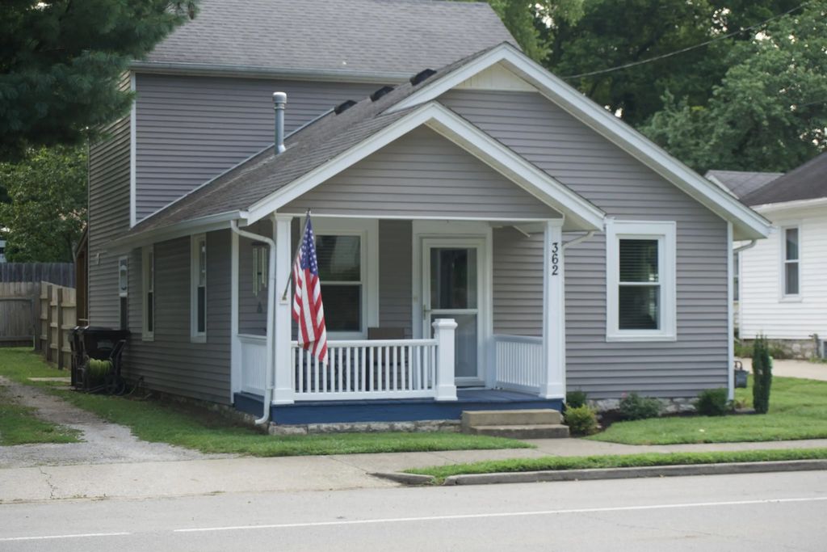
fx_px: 1723
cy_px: 276
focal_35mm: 75
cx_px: 414
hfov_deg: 27.0
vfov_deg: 18.2
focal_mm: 50
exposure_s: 1/100
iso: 100
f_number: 5.6
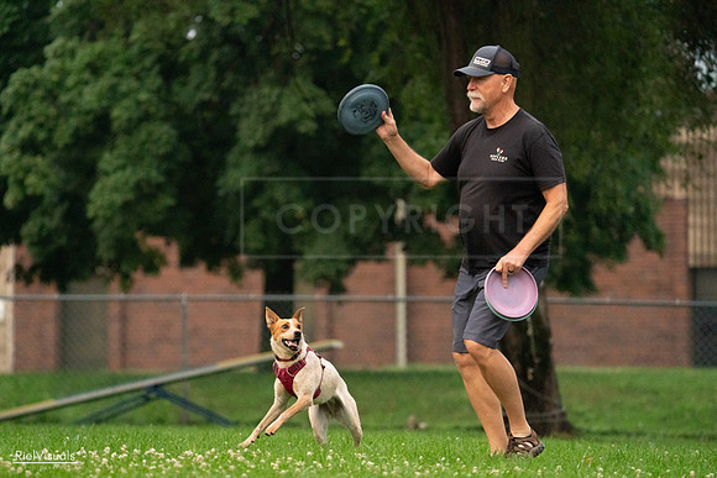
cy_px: 239
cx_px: 358
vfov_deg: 4.0
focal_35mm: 341
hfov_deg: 6.0
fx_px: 6793
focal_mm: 341
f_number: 6.3
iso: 6400
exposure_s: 1/2000
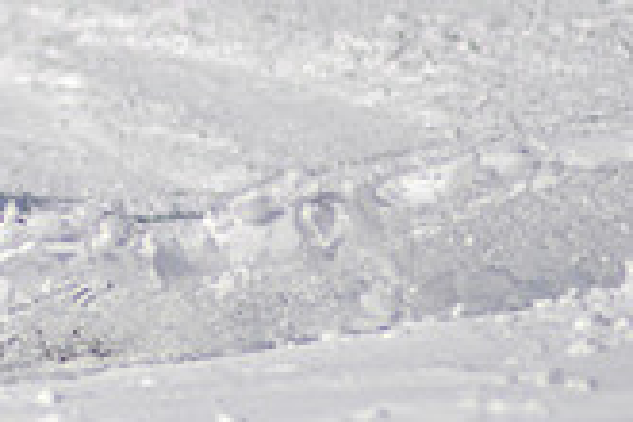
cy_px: -133
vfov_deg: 0.7
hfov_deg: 1.1
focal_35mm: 1898
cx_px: -420
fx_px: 33371
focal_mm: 300
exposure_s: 1/8000
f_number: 2.8
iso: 100
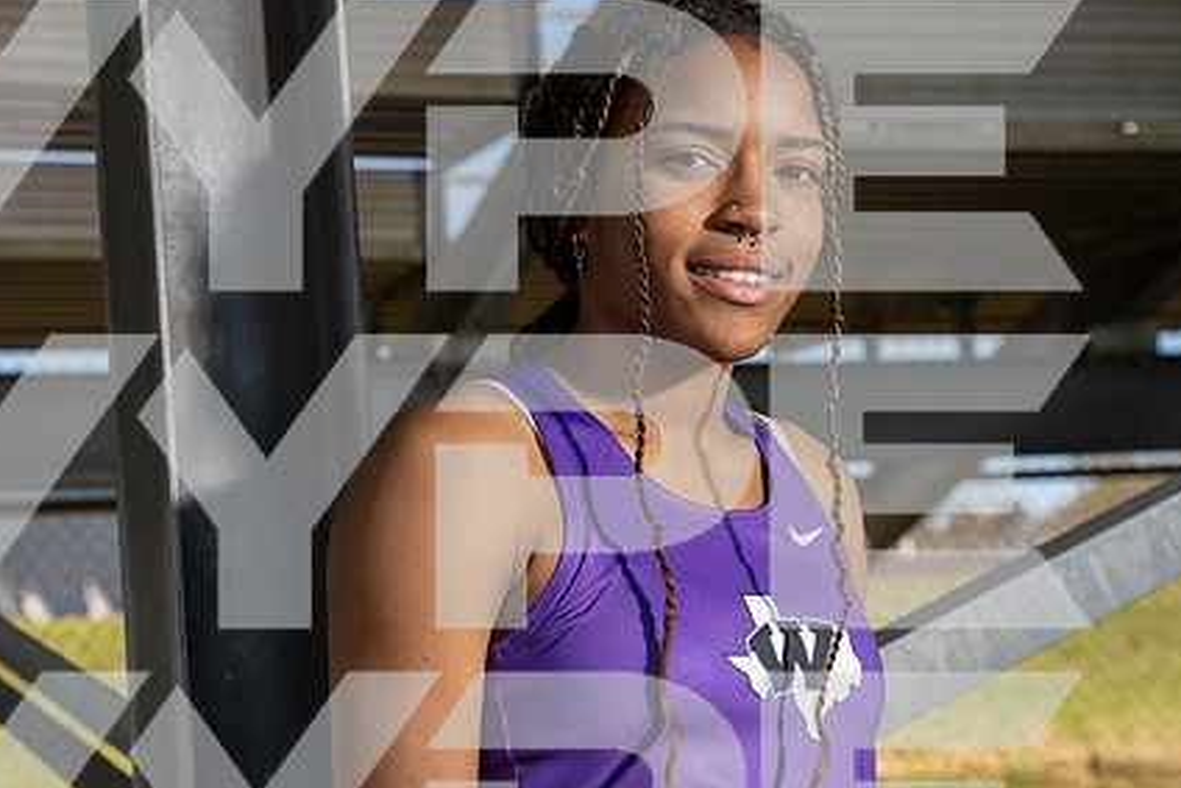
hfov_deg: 25.8
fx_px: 2560
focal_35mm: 78
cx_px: 382
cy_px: 483
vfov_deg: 17.5
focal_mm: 57
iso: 100
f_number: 5
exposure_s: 1/250
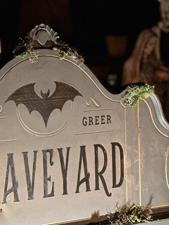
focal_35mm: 136
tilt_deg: -8.2
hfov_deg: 10.9
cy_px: 62
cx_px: 27
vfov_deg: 14.5
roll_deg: +0.5
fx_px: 885
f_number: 2.8
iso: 640
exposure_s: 1/15
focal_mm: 9
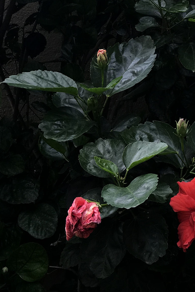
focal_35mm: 105
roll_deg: -2.7
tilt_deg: +7.3
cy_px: 190
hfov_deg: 12.9
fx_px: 853
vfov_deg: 19.4
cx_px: 187
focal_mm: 6.6
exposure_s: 1/120
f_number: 2.8
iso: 25
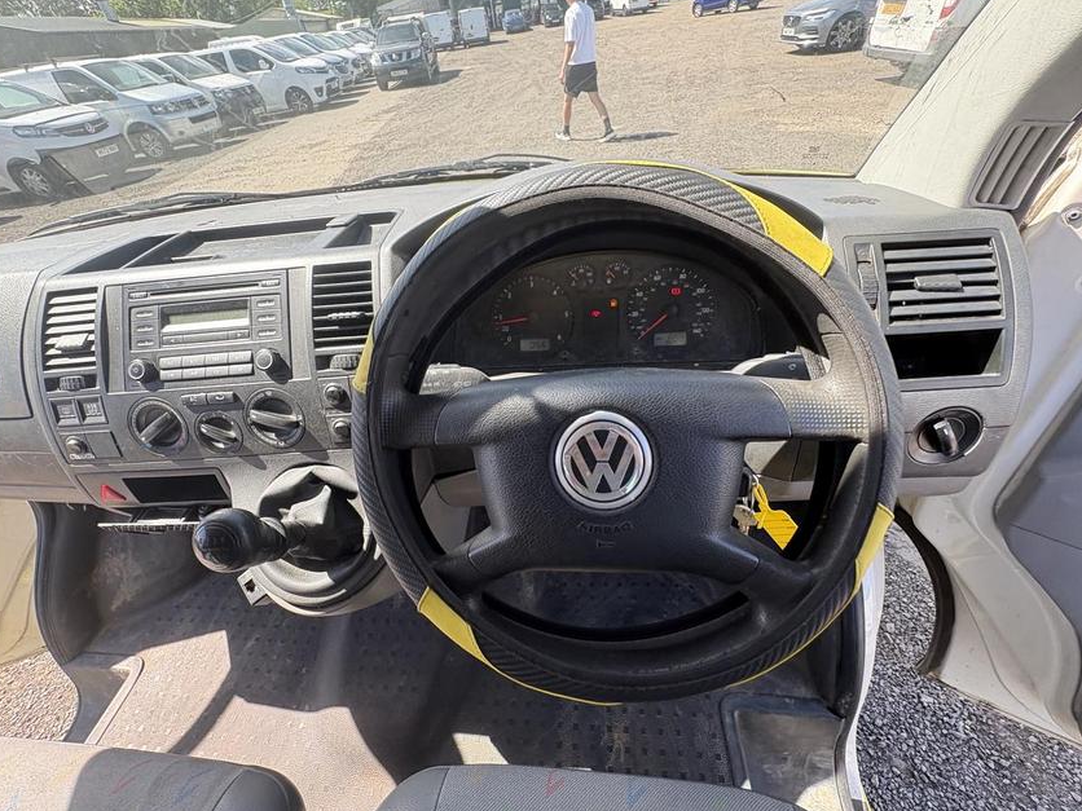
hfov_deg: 98.2
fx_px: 469
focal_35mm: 15
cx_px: 544
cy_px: 402
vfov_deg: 81.7
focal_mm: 2.22
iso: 100
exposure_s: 1/140
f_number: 2.2
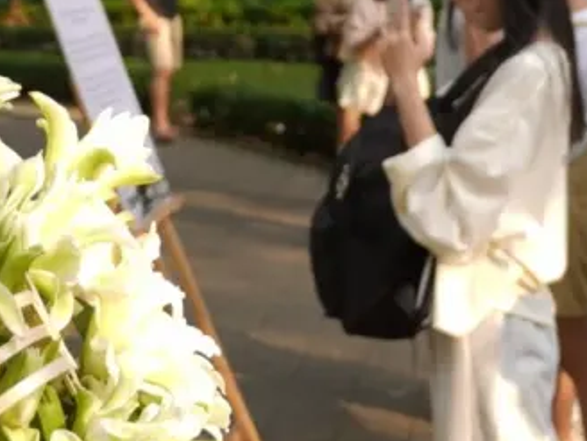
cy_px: -149
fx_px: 1374
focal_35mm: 81
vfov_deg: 17.0
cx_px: 193
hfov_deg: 24.0
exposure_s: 1/100
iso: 50
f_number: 2.8
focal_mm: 18
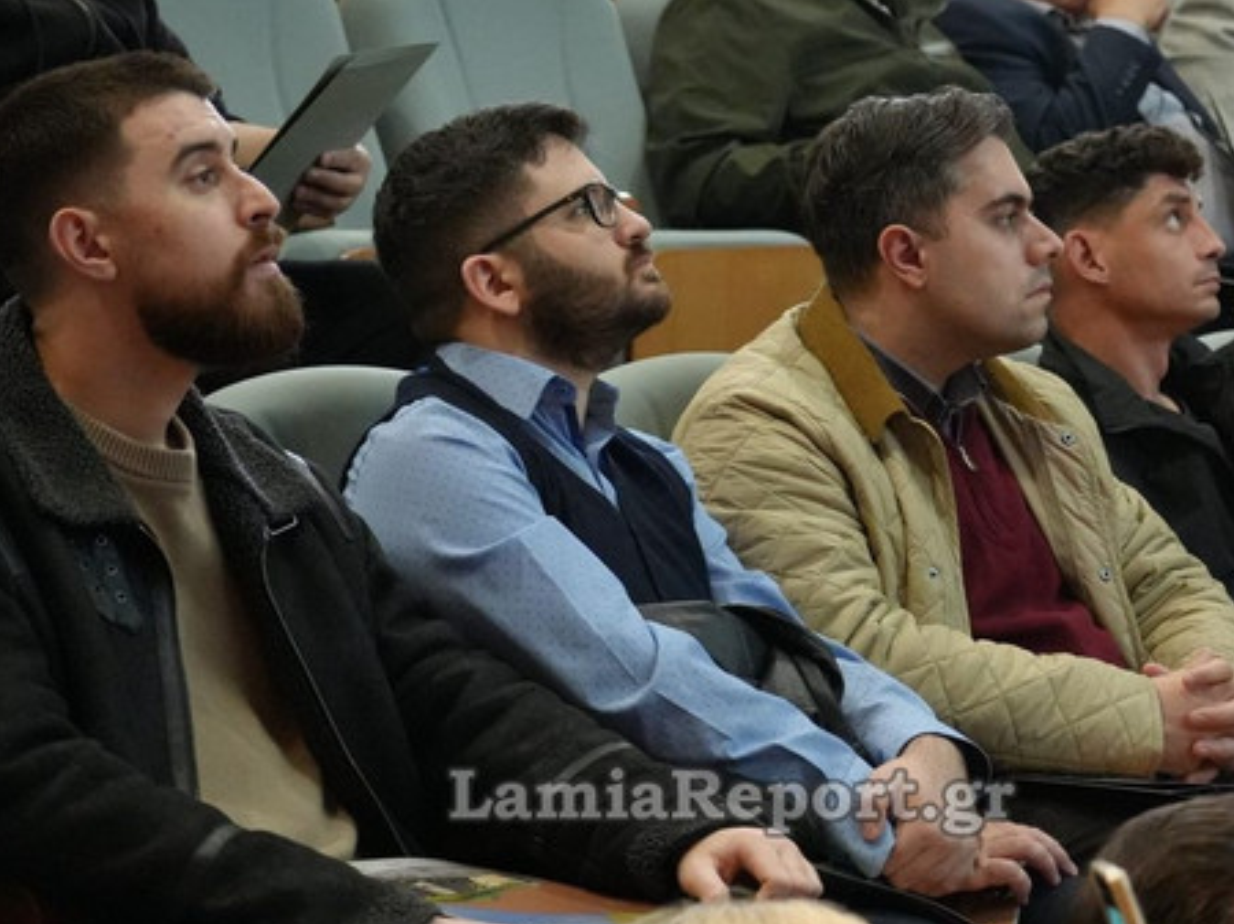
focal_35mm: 119
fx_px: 4240
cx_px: 732
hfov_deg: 16.5
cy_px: 451
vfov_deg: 12.4
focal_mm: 58
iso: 10000
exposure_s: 1/160
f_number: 4
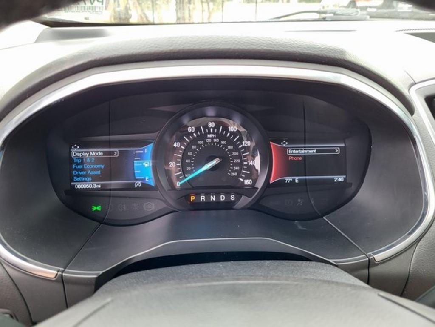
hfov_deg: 67.3
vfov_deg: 53.1
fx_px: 327
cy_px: 164
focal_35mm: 26
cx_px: 218
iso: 160
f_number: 1.8
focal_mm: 5.4
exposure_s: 1/120
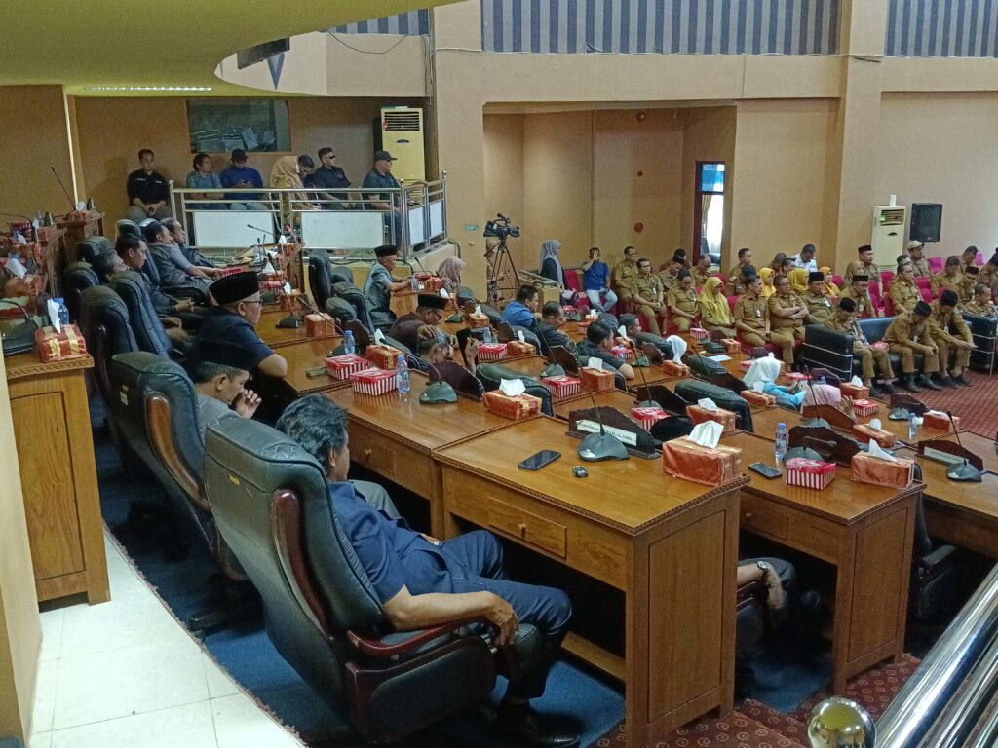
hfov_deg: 55.4
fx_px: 951
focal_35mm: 33
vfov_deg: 42.9
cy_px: 374
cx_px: 499
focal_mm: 4.84
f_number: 1.79
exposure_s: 1/25
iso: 1901
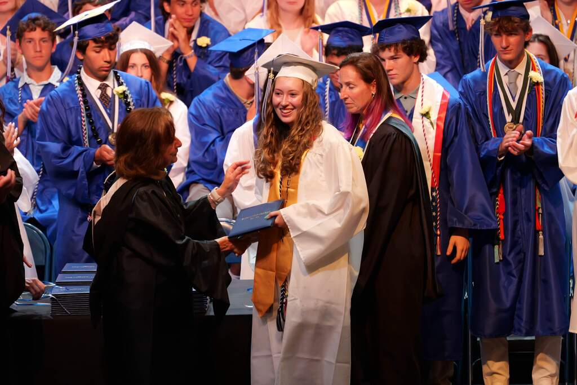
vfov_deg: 4.6
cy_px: 192
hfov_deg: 6.9
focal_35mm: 300
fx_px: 4809
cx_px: 288
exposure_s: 1/125
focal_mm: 300
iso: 6400
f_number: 5.6
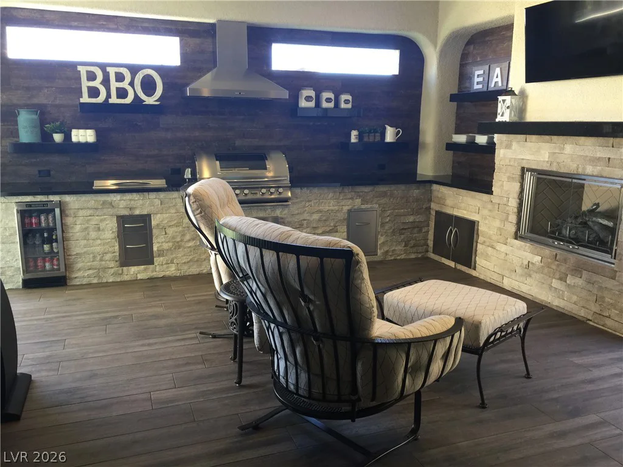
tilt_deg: -12.6
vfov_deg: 48.2
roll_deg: -0.5
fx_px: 522
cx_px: 312
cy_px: 234
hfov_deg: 61.7
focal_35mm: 29
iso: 40
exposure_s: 1/30
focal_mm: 4.15
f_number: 2.2
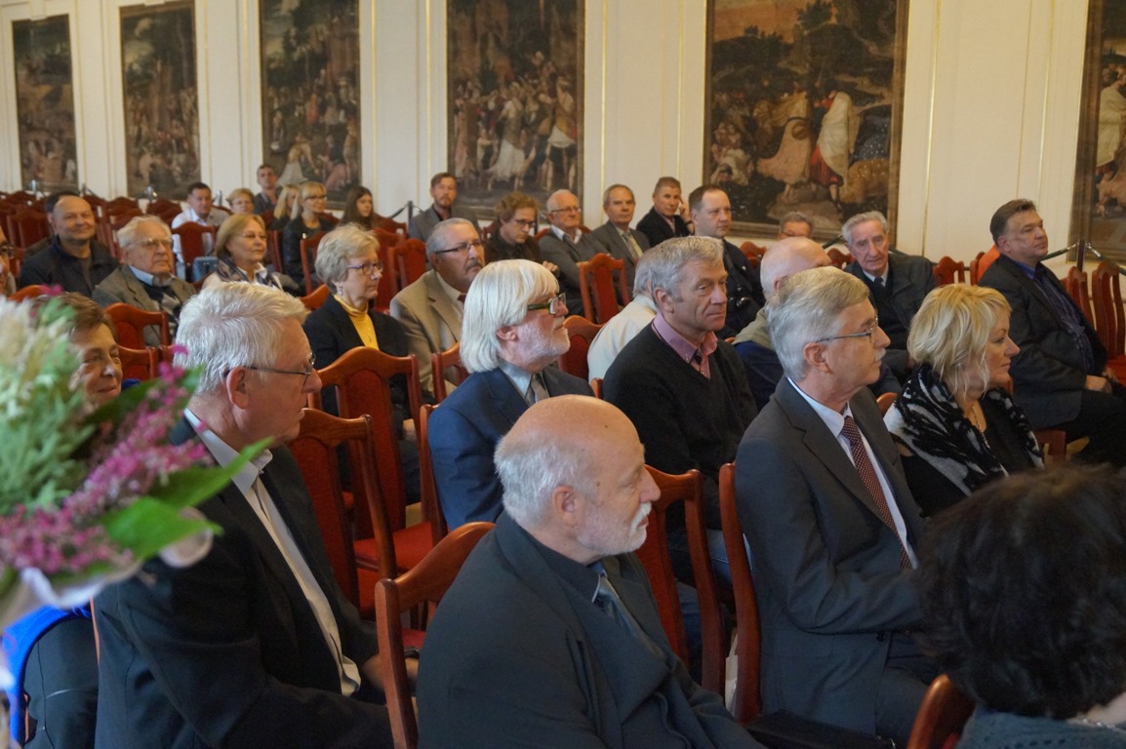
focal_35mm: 39
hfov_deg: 49.6
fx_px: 1219
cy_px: 374
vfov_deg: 34.2
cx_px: 563
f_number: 4
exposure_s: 1/80
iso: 3200
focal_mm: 26
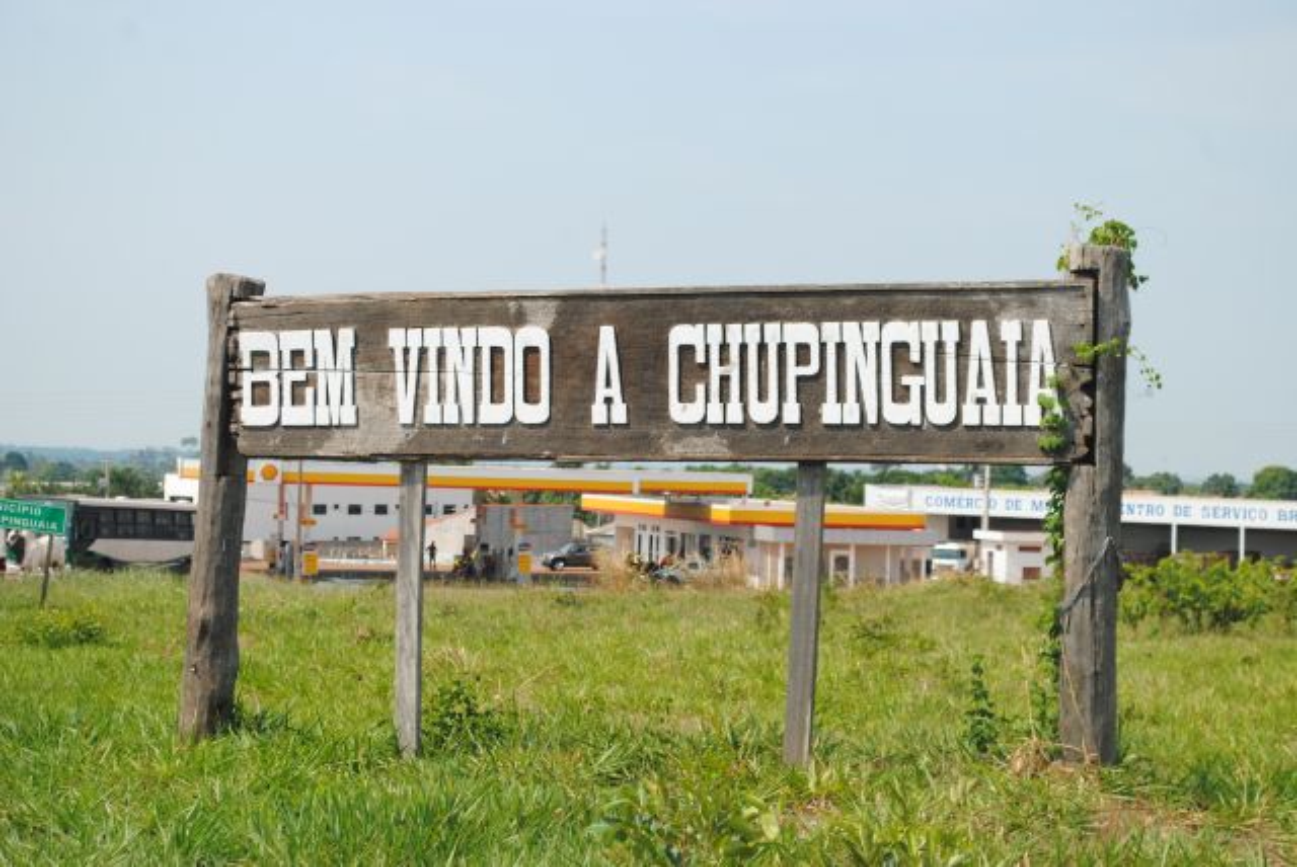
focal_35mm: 72
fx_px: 2596
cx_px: 648
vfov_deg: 19.0
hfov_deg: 28.0
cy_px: 434
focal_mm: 48
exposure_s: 1/250
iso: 100
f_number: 8
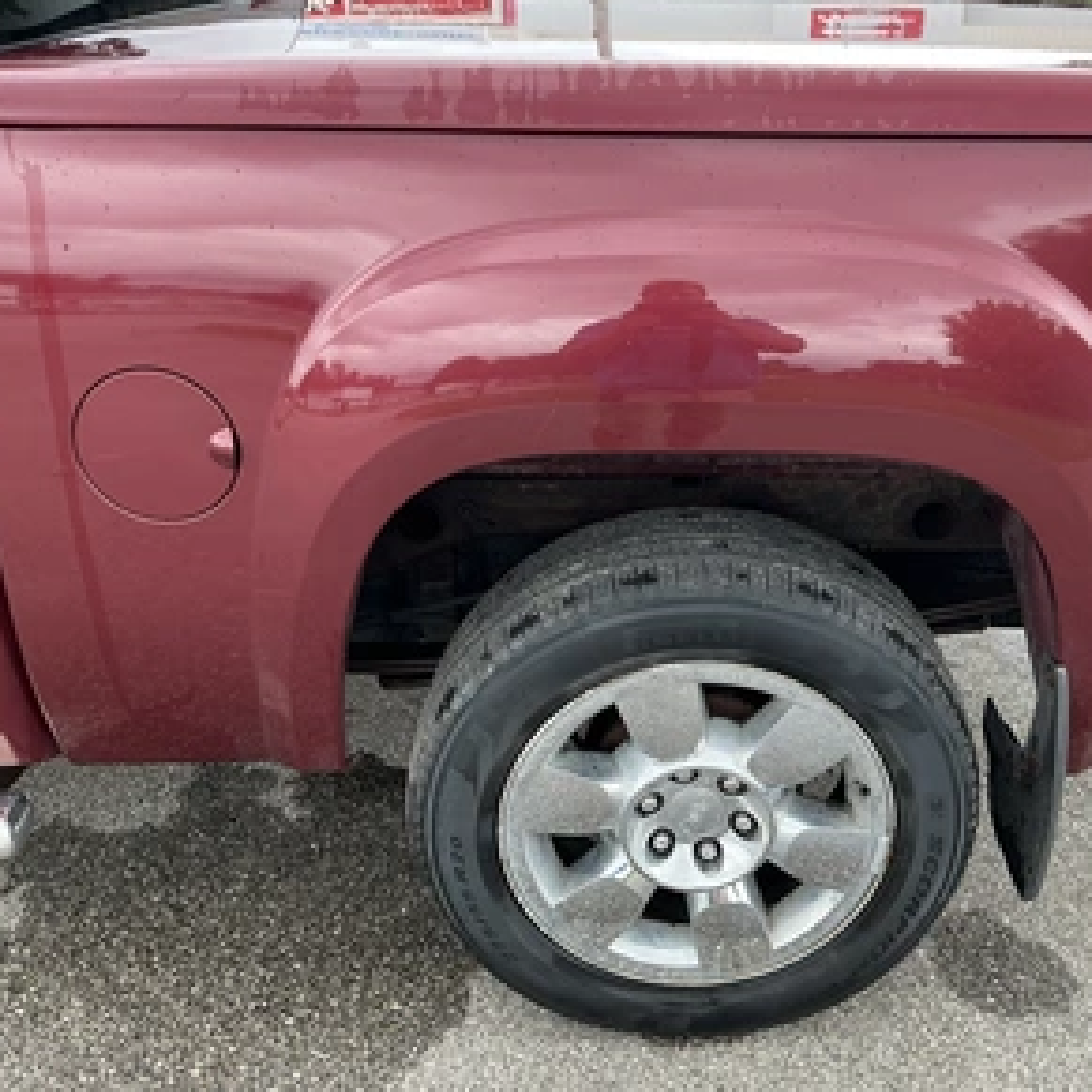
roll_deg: -3.1
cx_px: 698
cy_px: 544
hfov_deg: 47.9
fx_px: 1213
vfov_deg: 48.5
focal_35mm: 34
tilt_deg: -26.8
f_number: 1.8
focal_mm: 3
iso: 40
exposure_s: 1/122
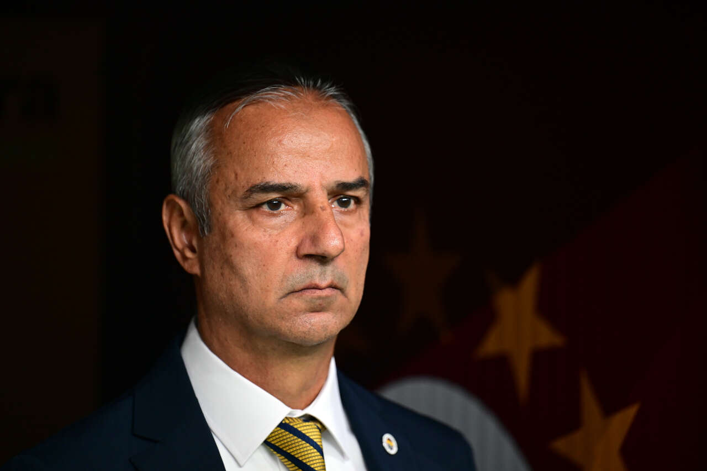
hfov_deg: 10.8
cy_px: 236
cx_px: 354
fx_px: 3731
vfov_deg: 7.2
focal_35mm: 190
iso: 2000
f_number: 2.8
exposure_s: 1/500
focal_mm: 190
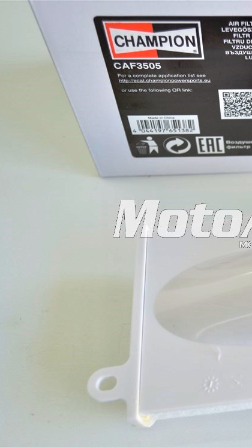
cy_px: 224
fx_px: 677
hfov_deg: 19.7
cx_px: 313
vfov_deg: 36.6
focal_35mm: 57
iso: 720
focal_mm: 24
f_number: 4.5
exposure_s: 1/125
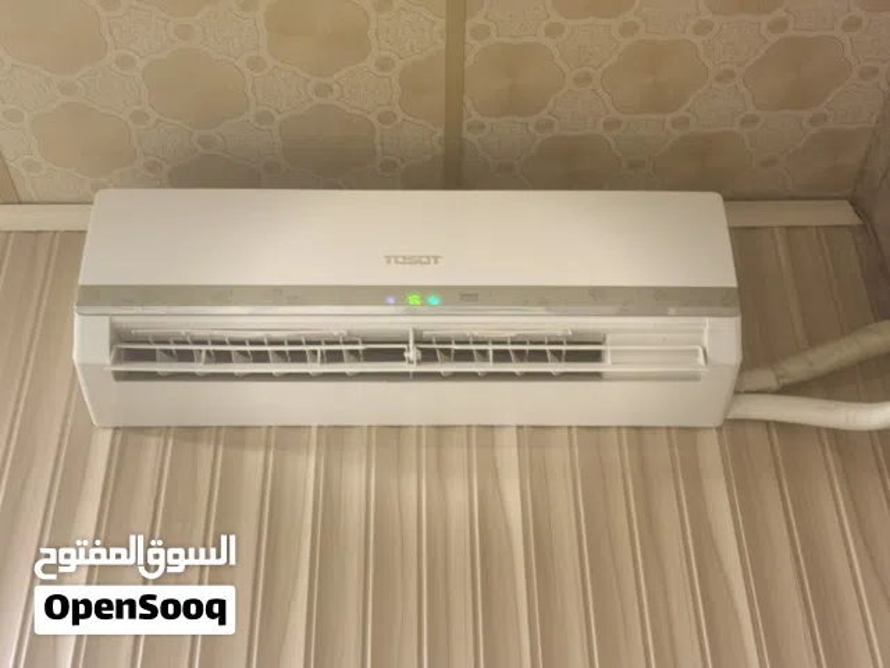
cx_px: 445
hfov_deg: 39.7
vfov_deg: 30.3
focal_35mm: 48
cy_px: 334
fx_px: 1234
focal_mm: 6.76
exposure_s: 1/40
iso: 320
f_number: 1.78
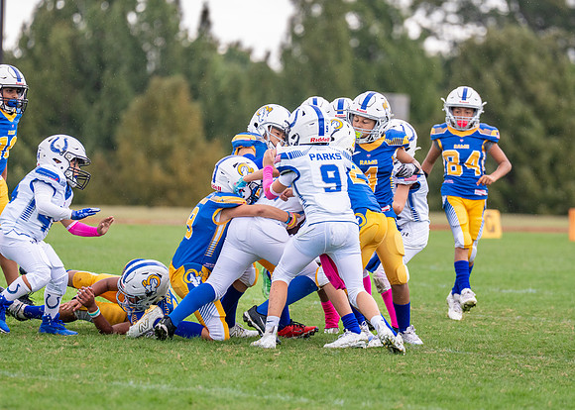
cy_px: 210
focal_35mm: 347
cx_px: 346
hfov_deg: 5.8
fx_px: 5672
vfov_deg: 4.1
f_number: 2.8
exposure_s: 1/1600
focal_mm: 200
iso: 400
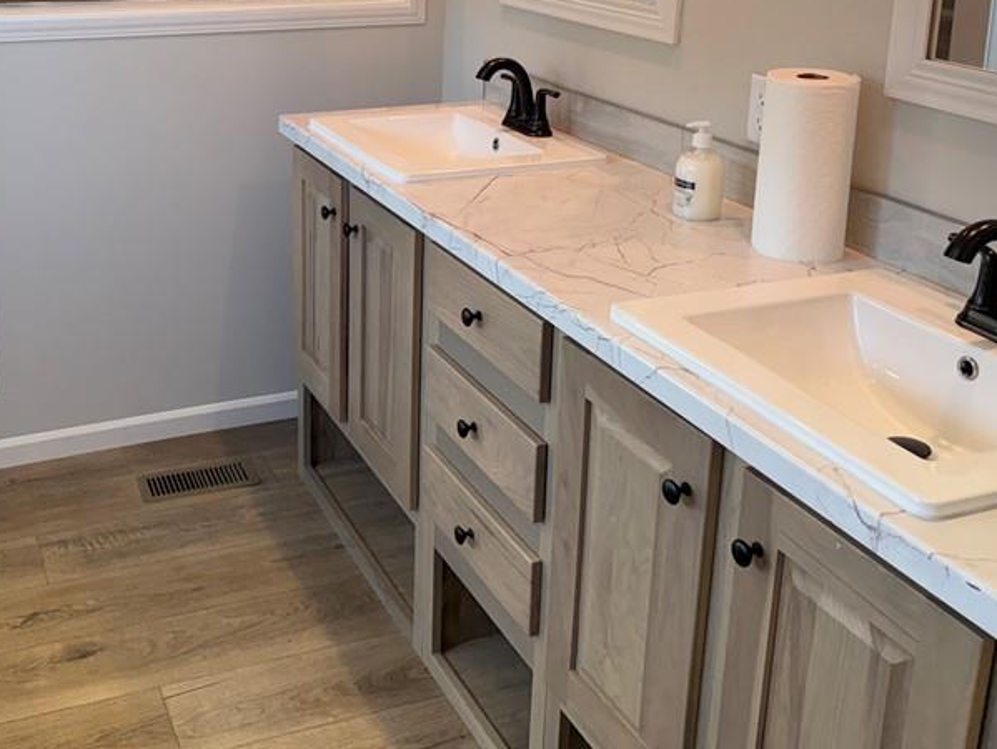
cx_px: 326
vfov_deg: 34.2
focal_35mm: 41
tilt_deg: -14.6
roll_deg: +0.4
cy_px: 163
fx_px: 1182
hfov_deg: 45.0
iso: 200
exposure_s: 1/230
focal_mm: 6.76
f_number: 1.78
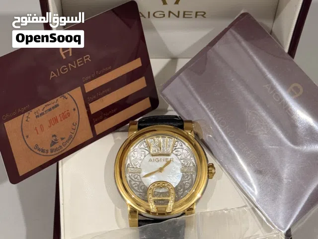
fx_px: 340
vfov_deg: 38.7
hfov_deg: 50.1
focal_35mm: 37
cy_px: 120
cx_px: 159
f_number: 1.78
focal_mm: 6.76
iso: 125
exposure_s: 1/50
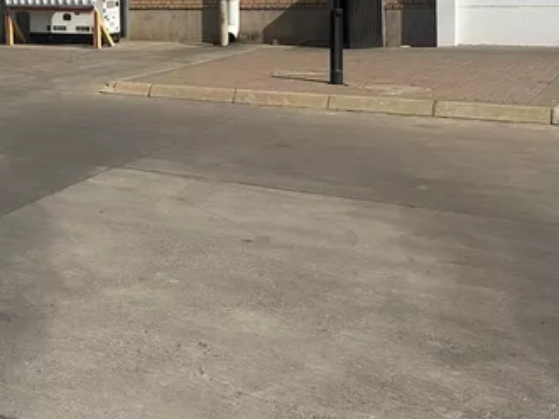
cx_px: -90
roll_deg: +0.1
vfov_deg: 24.0
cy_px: -14
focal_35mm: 58
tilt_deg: -0.6
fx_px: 936
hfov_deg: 29.2
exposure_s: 1/6211
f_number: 1.78
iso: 80
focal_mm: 6.86
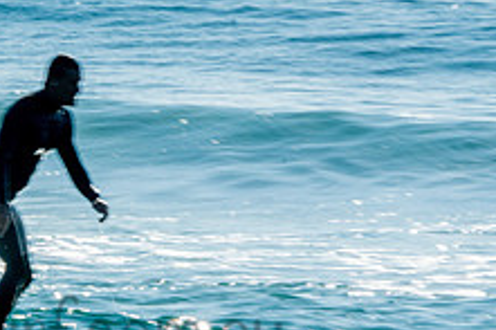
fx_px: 15185
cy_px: 311
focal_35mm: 1103
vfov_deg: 1.2
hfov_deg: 1.9
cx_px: 45
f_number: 29
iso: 100
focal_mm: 280
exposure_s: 1/30
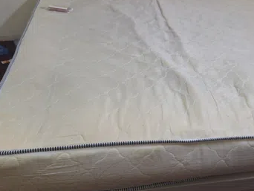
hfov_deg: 42.8
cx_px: 181
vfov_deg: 33.2
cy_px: 57
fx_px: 316
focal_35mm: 43
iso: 100
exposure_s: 1/40
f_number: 1.8
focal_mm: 5.54
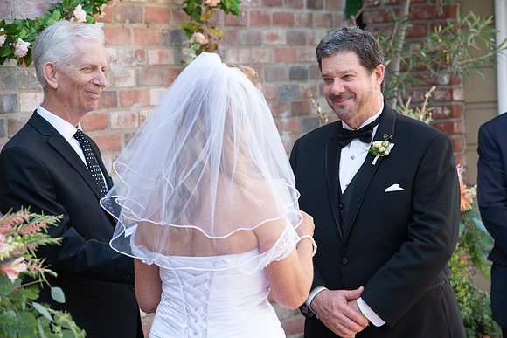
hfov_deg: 15.2
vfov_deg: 10.2
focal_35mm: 135
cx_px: 254
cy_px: 169
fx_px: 1902
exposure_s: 1/640
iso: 1250
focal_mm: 135
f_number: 5.6
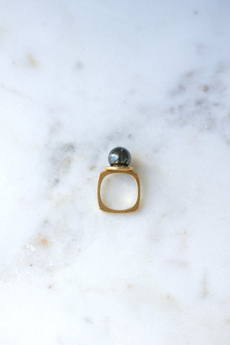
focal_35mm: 105
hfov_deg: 13.0
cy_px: 172
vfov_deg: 19.5
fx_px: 1006
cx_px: 115
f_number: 3.2
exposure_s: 1/125
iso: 200
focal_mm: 70
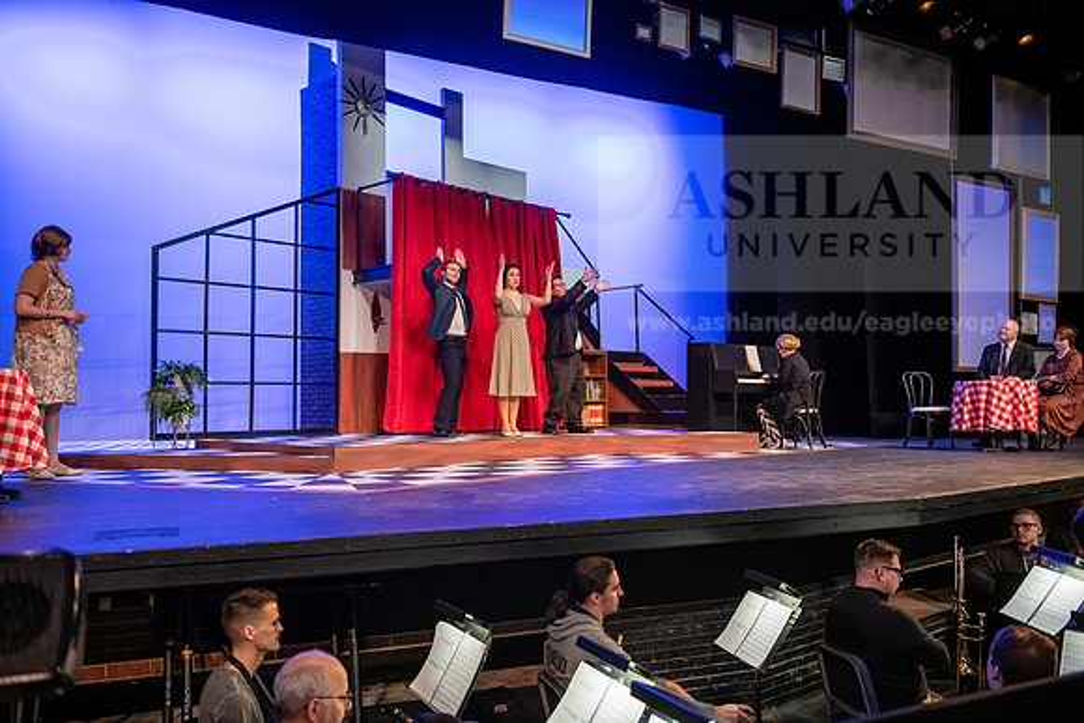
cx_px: 542
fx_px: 934
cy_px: 362
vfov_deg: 42.3
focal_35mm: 31
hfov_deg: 60.3
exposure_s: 1/200
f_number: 3.2
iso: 2500
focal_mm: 31
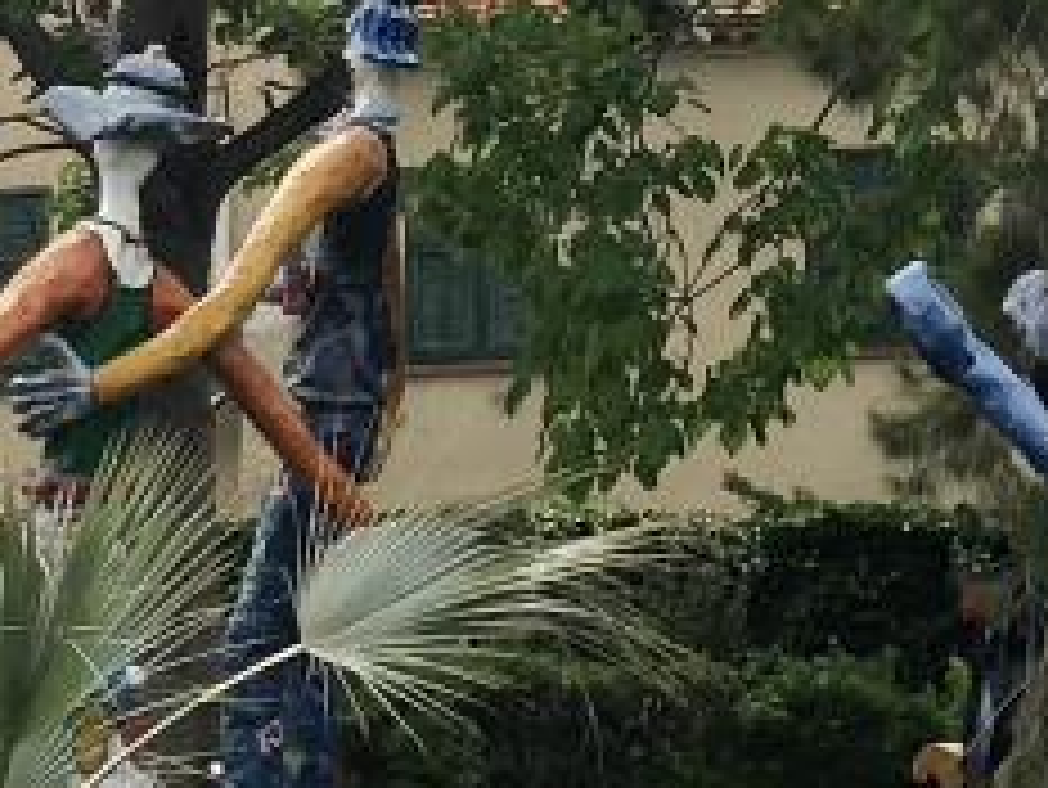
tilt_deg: +6.4
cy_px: -41
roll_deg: +0.5
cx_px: 1286
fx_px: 5816
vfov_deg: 7.7
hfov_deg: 10.1
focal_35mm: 192
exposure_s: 1/923
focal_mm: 3.99
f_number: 1.8
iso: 20
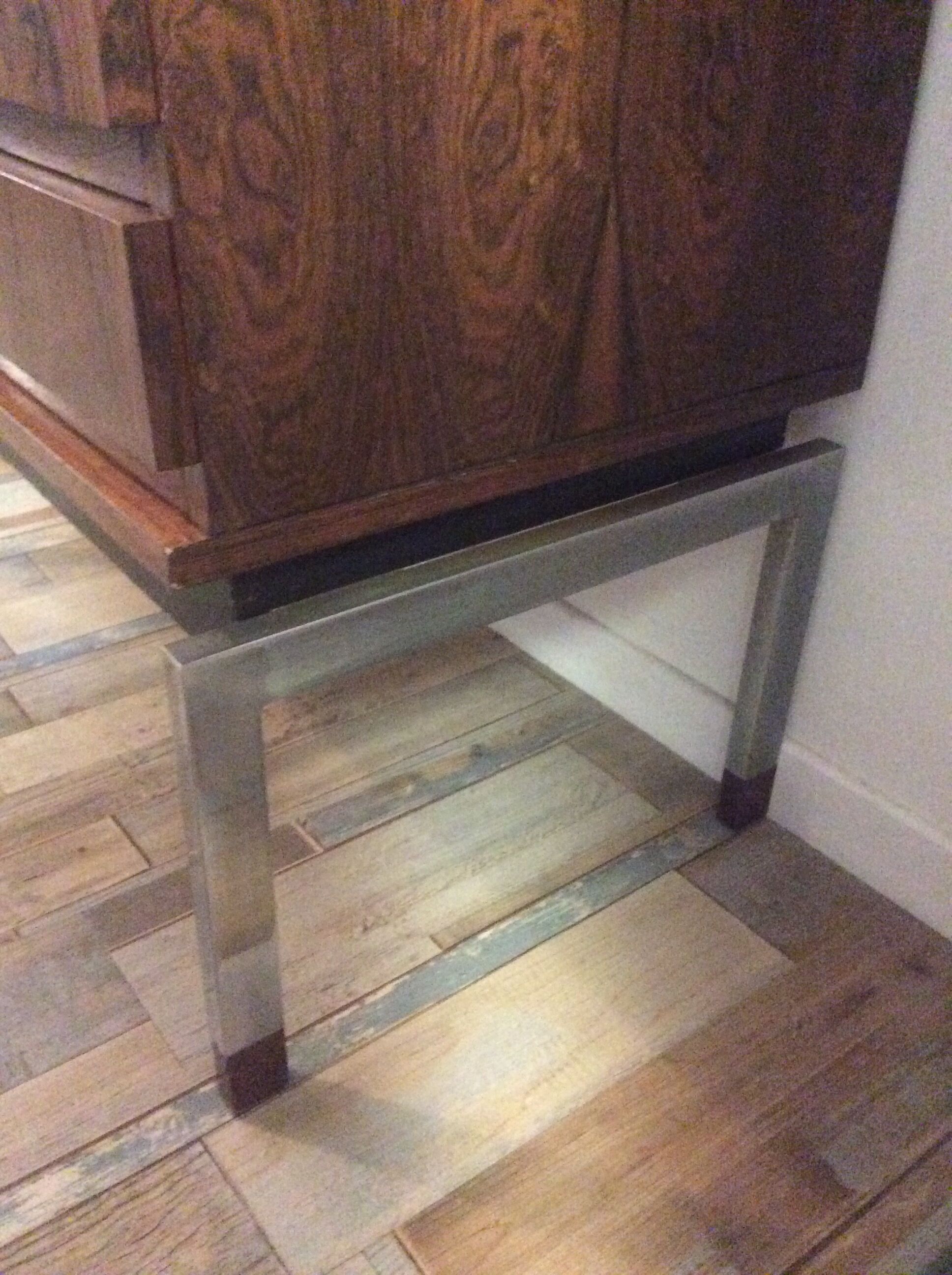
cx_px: 476
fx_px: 1177
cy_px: 638
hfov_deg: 44.1
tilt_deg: -31.4
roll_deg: -0.4
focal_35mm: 32
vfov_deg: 56.9
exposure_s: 1/17
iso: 800
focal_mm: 3.3
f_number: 2.4
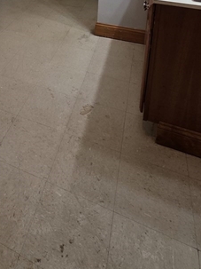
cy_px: -34
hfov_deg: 39.4
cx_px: 15
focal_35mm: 33
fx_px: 256
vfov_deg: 42.2
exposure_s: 1/120
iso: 80
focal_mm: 2.2
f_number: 1.9
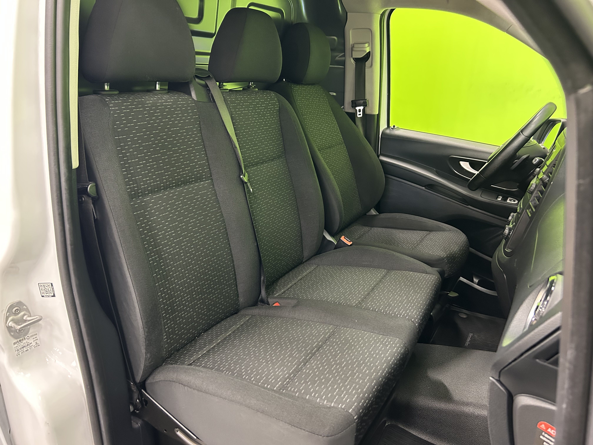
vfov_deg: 53.1
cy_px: 222
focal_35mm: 26
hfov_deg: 67.3
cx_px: 296
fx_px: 445
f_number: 1.5
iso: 640
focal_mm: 5.7
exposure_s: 1/25
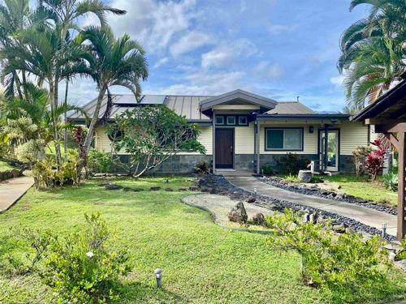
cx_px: 203
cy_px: 152
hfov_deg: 67.3
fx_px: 305
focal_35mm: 26
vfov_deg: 53.1
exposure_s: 1/2625
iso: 32
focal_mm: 4.25
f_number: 1.8
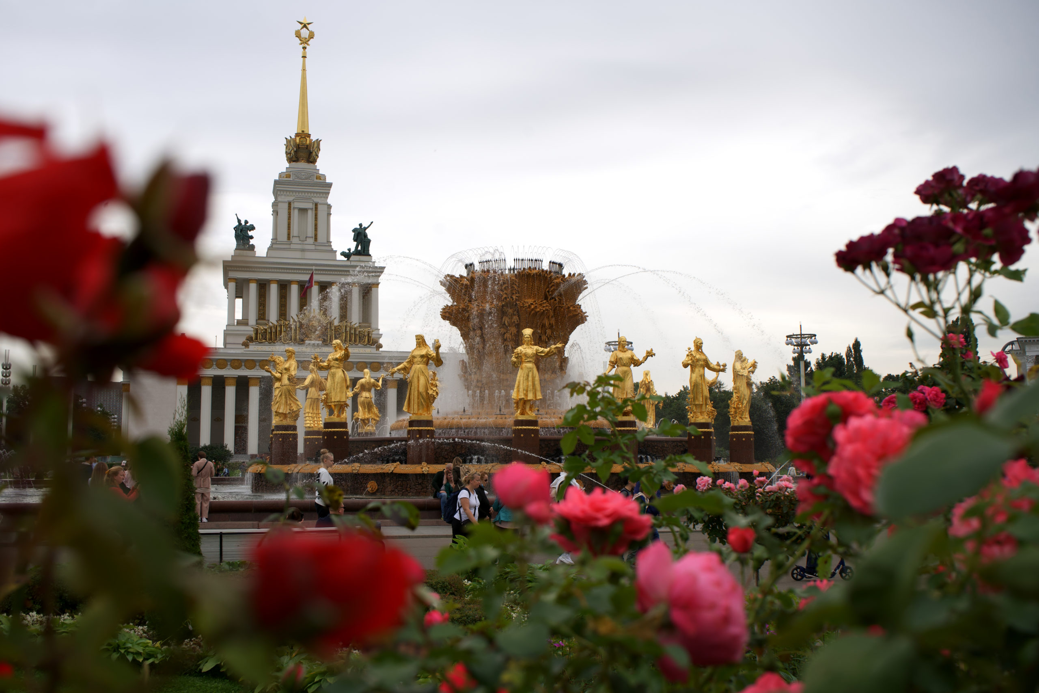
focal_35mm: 37
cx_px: 520
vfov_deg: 35.9
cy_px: 346
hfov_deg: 51.9
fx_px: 1068
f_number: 8
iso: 200
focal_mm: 37
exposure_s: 1/400
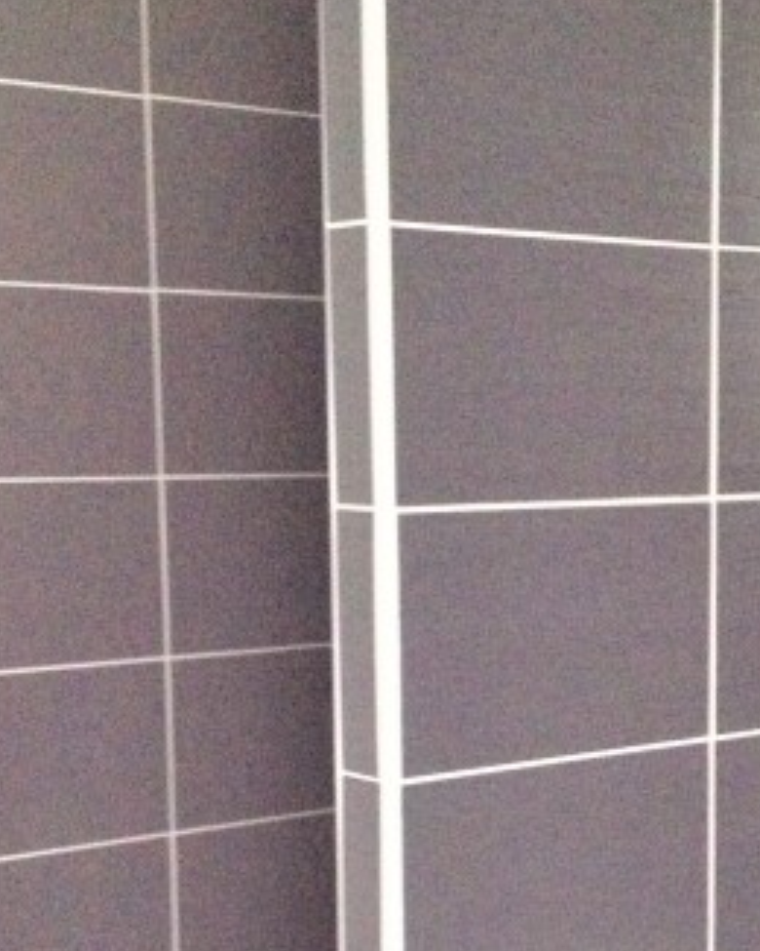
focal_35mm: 84
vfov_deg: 22.4
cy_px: 775
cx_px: 608
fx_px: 2362
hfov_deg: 18.1
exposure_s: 1/15
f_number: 2.4
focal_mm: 4.28
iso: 500
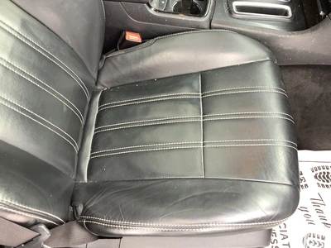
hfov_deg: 58.4
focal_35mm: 31
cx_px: 166
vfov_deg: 45.4
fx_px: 296
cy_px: 124
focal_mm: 3.3
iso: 64
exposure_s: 1/50
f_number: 2.4
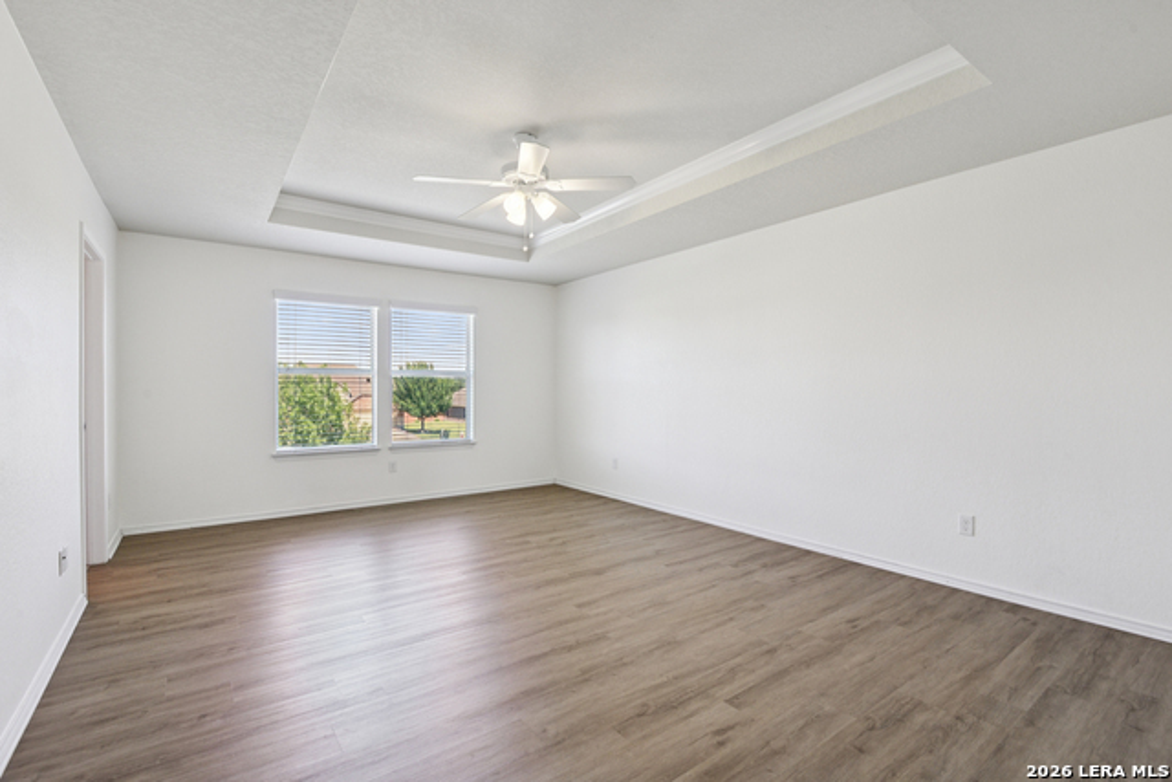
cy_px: 391
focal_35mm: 16
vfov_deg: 73.8
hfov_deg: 96.7
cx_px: 586
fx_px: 521
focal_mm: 16
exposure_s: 1/20
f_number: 8
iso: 400
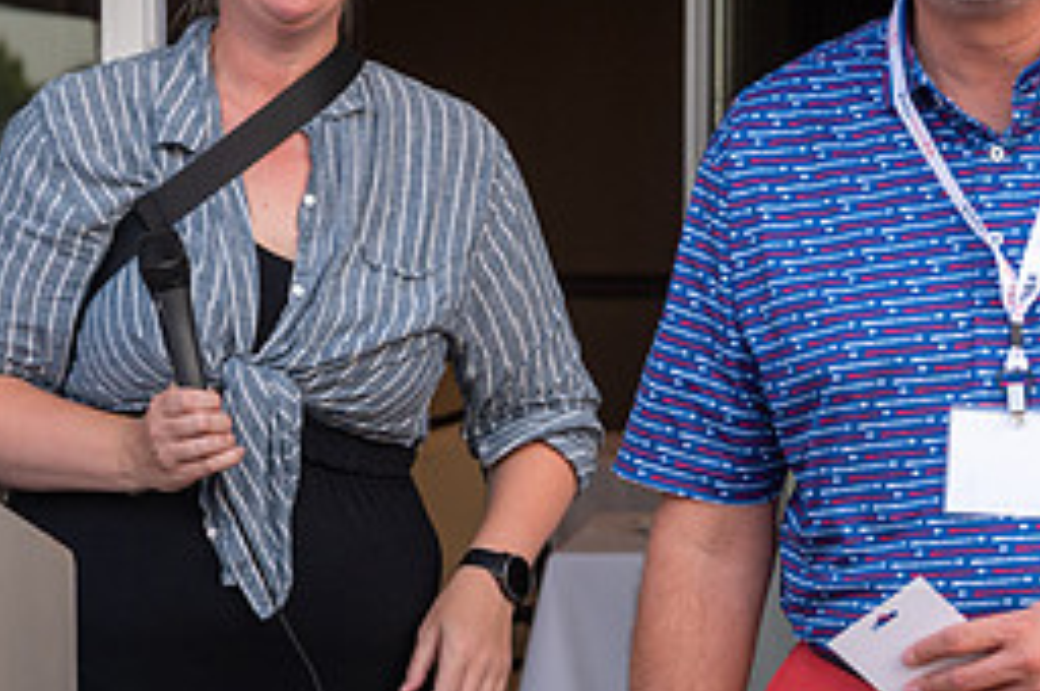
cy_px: 335
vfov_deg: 9.1
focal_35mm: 150
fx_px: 4328
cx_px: 897
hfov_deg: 13.6
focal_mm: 55
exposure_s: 1/500
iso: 500
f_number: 4
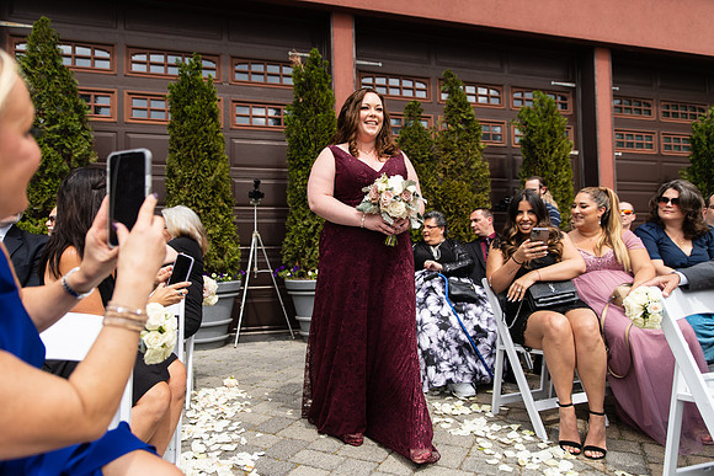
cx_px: 357
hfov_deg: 73.7
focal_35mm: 24
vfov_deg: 53.2
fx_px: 476
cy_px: 238
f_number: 2.8
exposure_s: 1/1250
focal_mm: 24
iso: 125
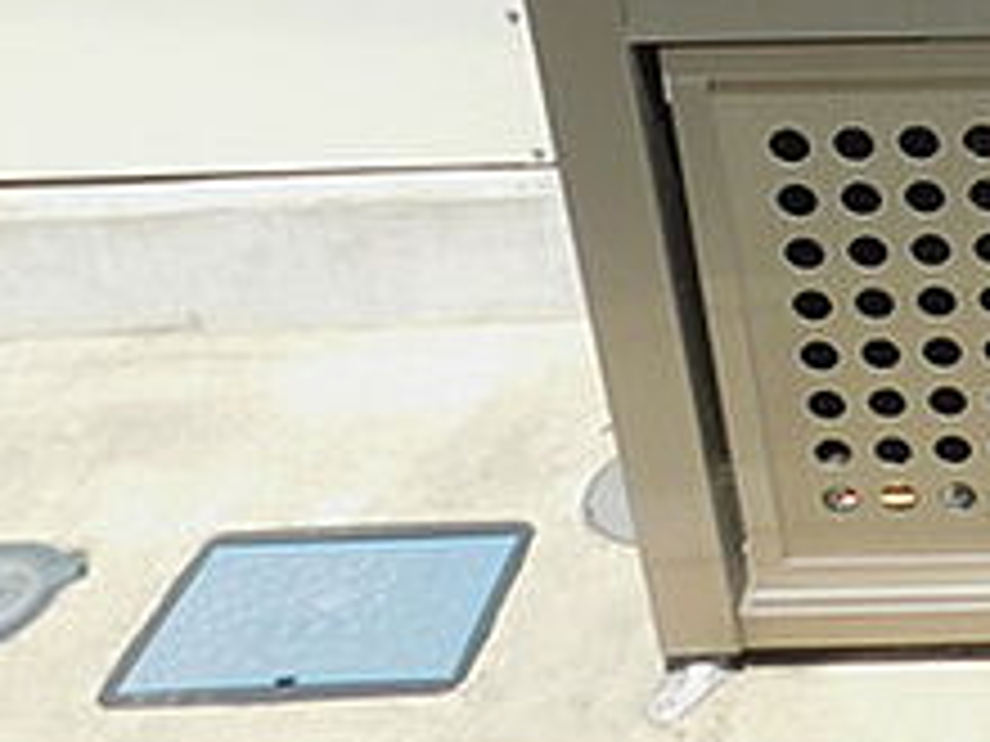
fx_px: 1916
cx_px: 1332
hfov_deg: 24.7
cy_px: -126
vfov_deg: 20.6
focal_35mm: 67
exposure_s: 1/1250
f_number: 3
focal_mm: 4
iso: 125
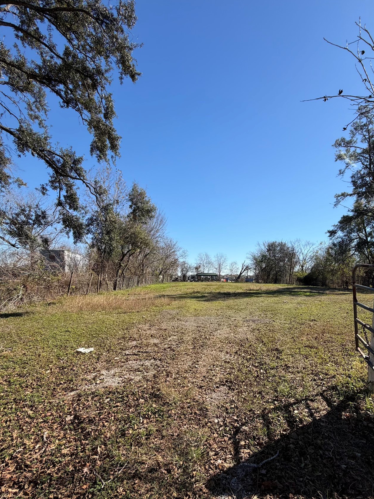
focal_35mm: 17
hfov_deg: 74.1
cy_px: 288
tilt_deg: -0.5
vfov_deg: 90.3
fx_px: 245
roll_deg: -1.3
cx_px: 219
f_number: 2.2
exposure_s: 1/770
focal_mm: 2.22
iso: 25
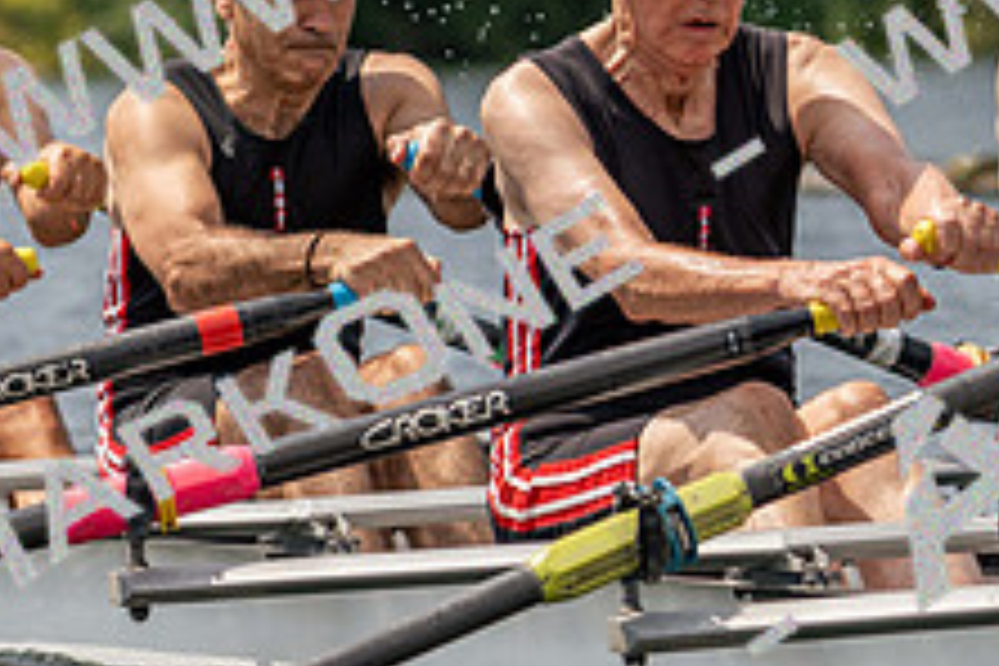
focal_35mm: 522
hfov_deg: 4.0
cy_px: 182
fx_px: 14484
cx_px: 508
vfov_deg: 2.6
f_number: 5.6
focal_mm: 200
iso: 200
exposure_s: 1/1600
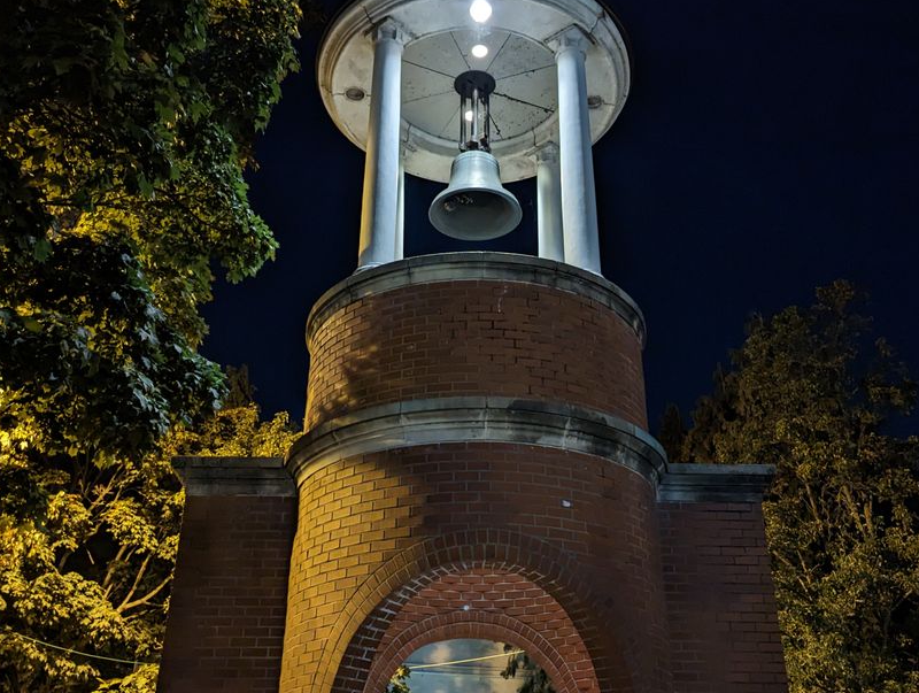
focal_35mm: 36
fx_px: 957
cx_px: 477
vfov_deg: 39.7
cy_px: 311
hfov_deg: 51.3
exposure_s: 1/23.8
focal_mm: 6.81
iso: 811
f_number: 1.85
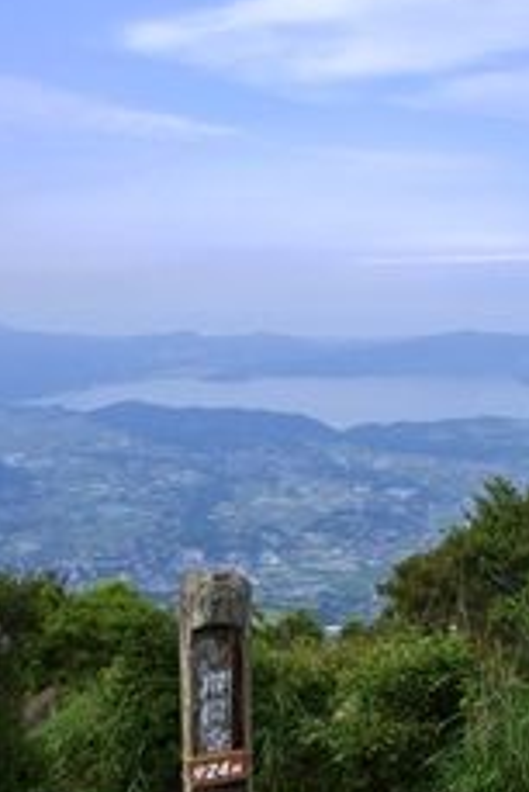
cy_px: 484
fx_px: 968
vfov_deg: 44.2
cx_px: 325
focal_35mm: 44
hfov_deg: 30.5
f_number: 11
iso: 200
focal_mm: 15
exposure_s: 1/160
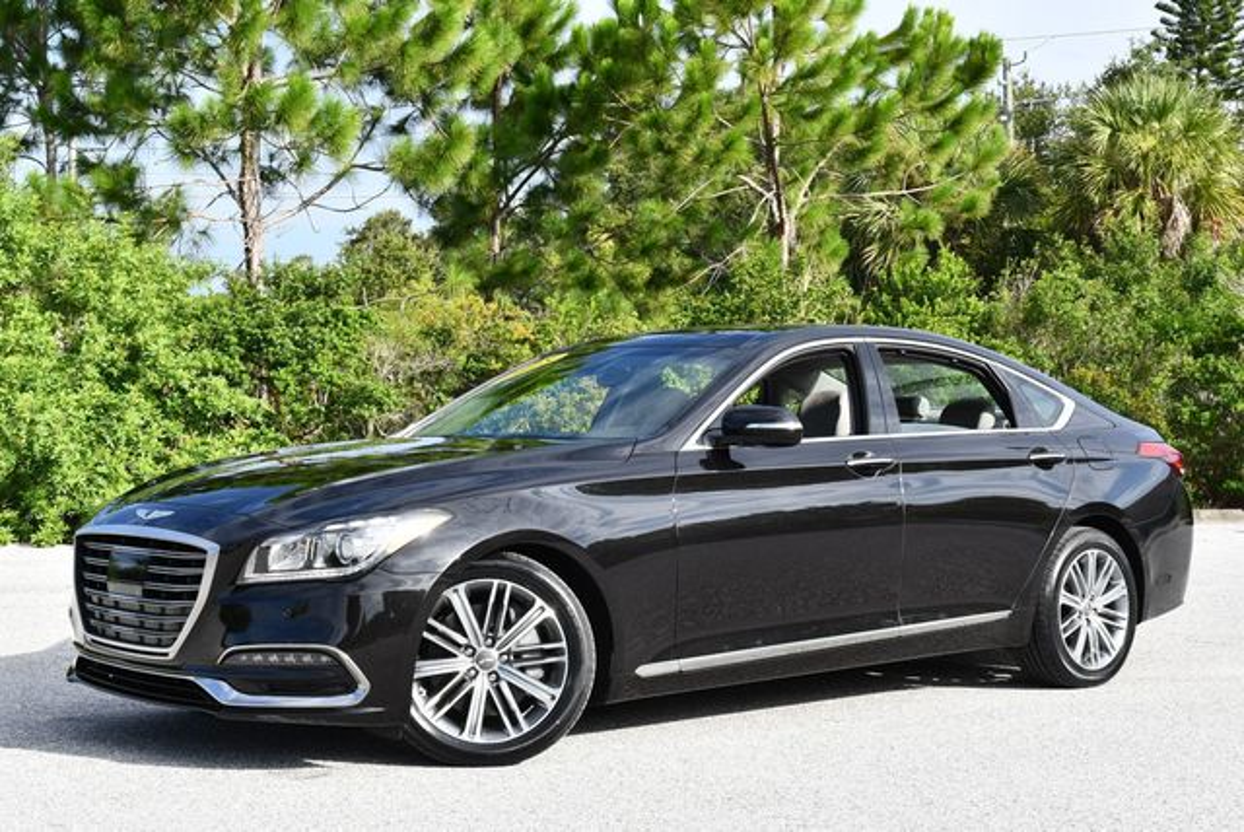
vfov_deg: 24.2
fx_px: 1937
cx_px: 622
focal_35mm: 56
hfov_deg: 35.6
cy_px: 416
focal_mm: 28
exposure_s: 1/250
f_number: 8
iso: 180
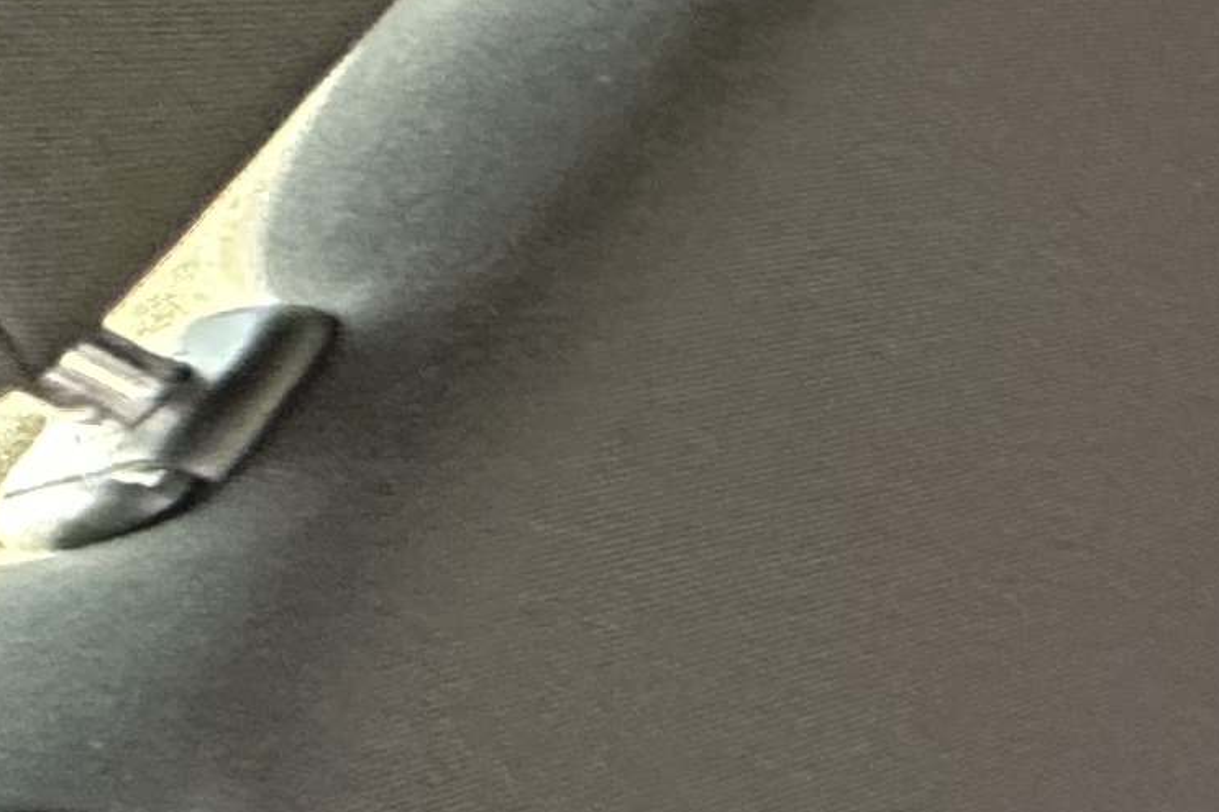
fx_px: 2674
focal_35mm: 79
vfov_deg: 17.3
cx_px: 3209
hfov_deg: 13.5
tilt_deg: -49.0
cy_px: 390
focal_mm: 2.22
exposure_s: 1/60
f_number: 2.2
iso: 320
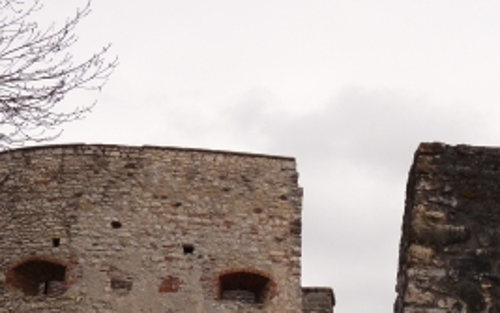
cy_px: 244
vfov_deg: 13.2
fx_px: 1349
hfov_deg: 20.5
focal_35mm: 99
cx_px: 470
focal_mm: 6.9
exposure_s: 1/40
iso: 100
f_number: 3
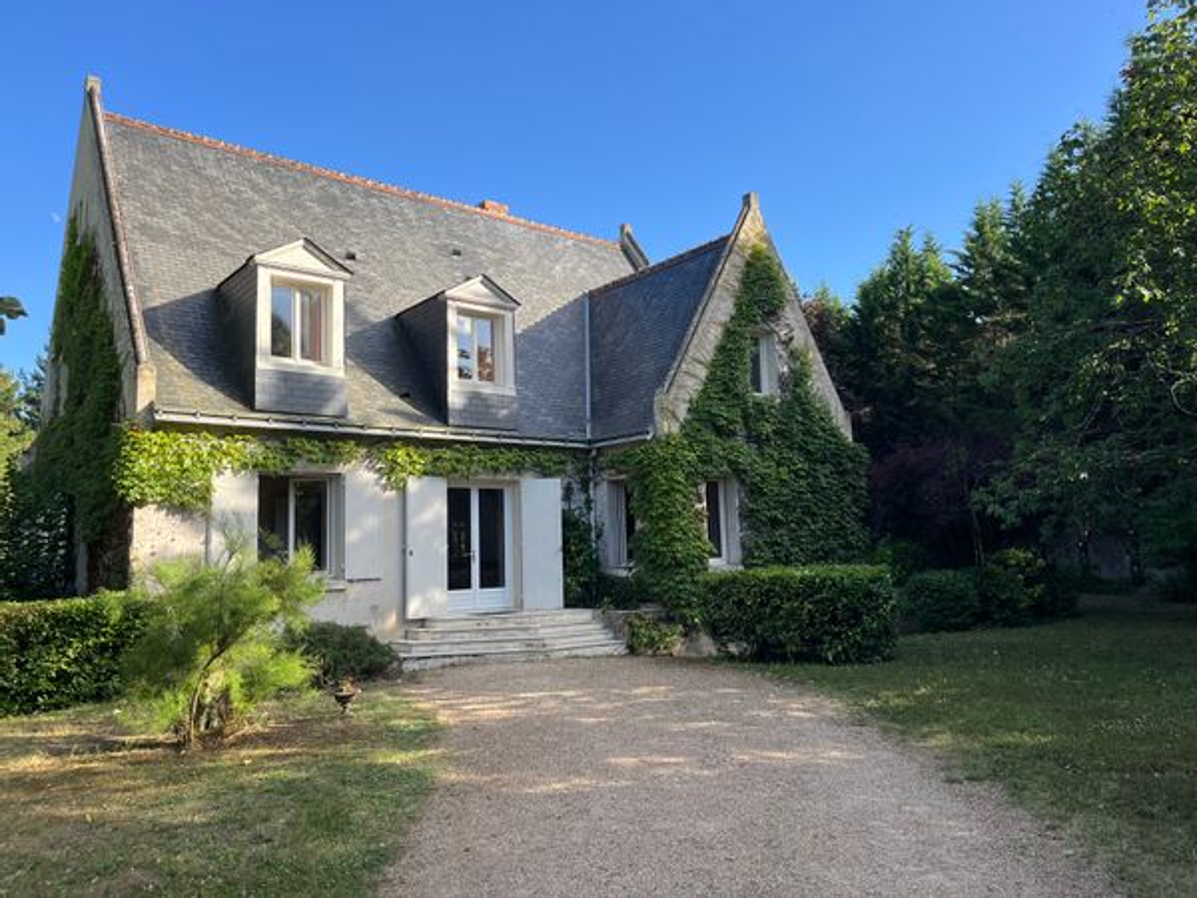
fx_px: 899
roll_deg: +1.9
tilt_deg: +6.6
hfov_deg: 67.3
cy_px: 449
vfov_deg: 53.1
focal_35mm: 26
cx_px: 598
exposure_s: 1/1036
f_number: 1.6
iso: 50
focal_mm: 5.1
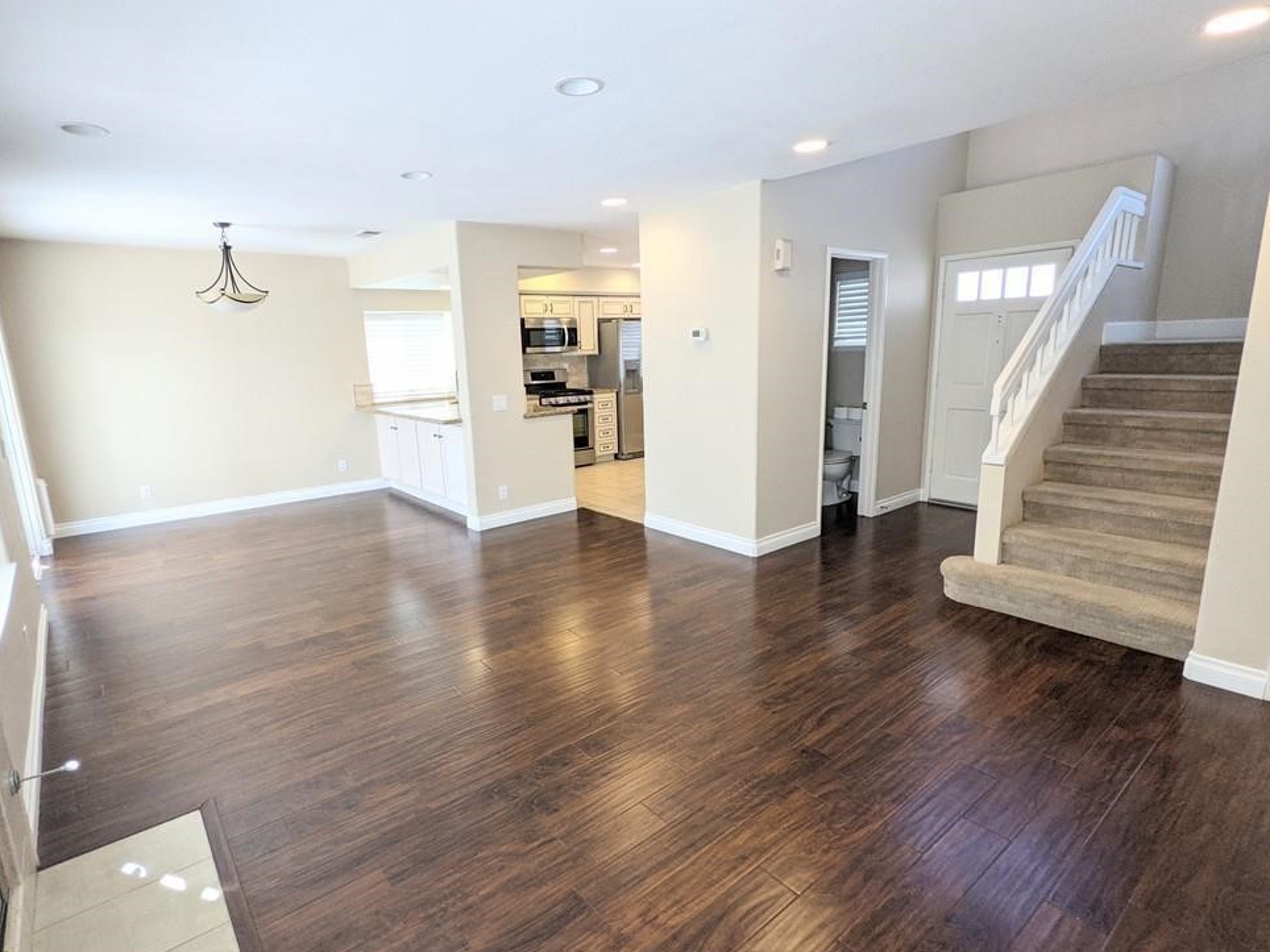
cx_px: 609
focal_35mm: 17
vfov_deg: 74.7
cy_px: 486
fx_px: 624
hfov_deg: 91.0
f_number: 2.2
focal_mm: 2.22
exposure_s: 1/90.1
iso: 154
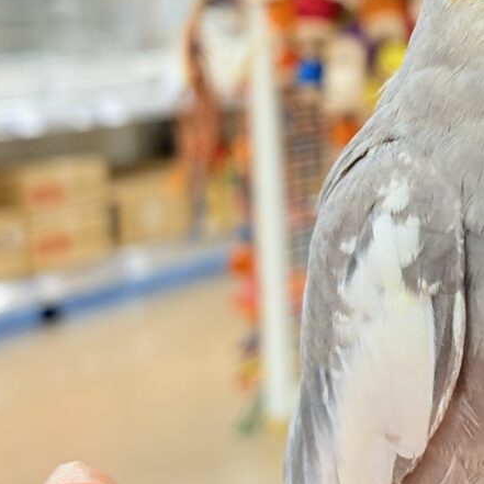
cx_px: 583
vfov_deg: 13.9
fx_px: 1977
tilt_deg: -3.8
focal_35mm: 125
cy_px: 172
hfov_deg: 13.6
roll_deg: +4.4
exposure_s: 1/50
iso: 50
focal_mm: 5.96
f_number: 1.6
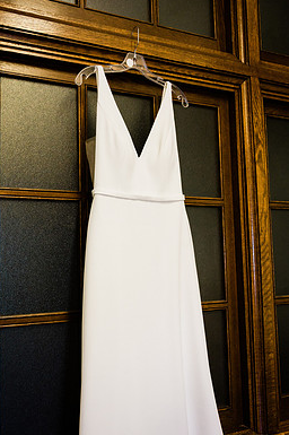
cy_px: 219
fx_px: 458
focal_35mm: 38
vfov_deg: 50.7
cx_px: 121
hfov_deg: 34.9
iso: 1600
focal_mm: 32.5
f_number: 4
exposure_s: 1/250
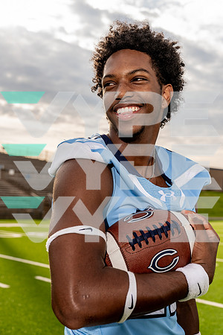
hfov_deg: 28.6
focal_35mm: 47
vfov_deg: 41.9
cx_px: 112
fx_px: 437
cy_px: 168
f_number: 5.6
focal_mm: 47
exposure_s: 1/250
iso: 100
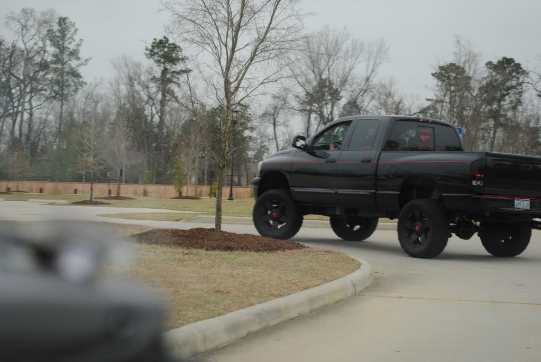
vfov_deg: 16.6
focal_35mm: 82
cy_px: 181
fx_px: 1241
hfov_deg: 24.6
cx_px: 270
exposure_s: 1/125
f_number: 5.6
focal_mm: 55
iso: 160
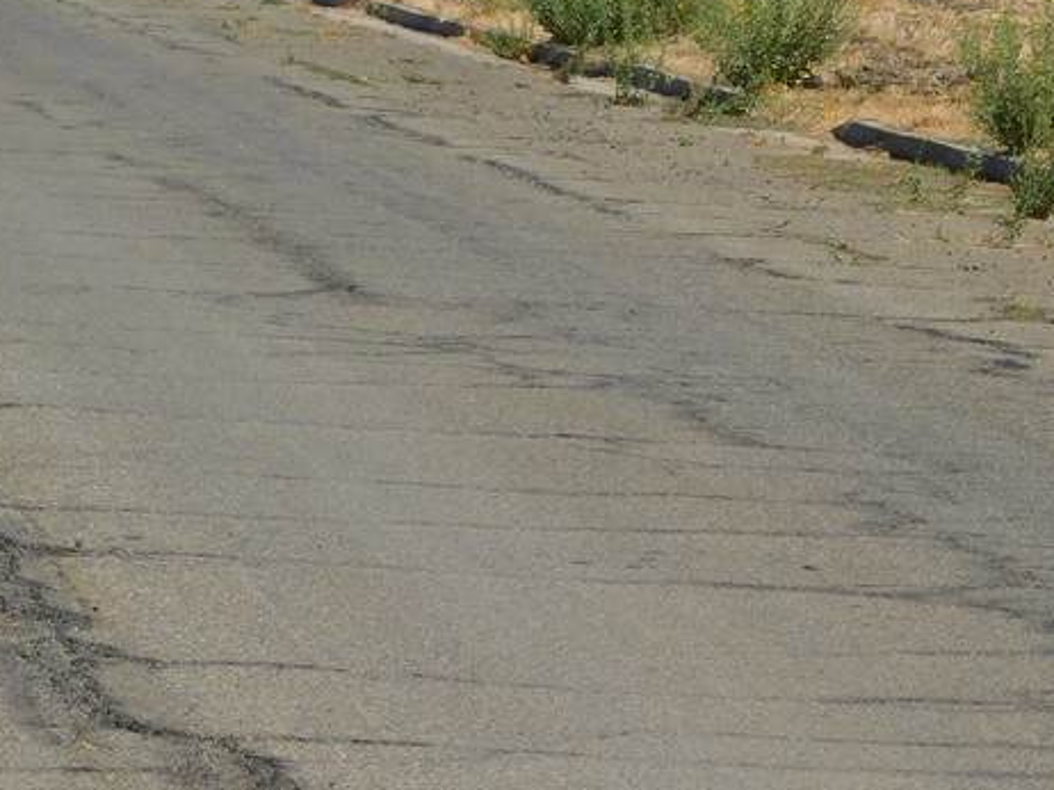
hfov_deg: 5.2
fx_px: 11473
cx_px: -16
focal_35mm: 377
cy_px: 477
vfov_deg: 3.9
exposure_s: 1/800
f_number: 5.3
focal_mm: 30.1
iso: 125
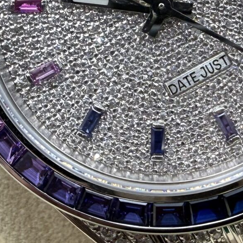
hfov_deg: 18.8
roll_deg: -2.2
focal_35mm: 92
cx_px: 166
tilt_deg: -44.0
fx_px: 731
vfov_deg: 18.8
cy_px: 76
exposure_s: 1/100
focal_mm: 2.22
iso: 125
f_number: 2.2
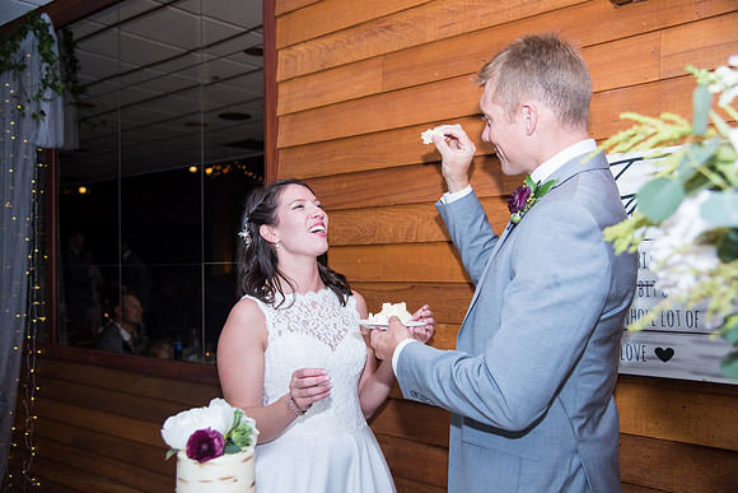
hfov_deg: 54.4
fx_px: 718
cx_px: 369
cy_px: 246
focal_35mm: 35
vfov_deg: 37.9
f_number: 4
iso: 250
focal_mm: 35
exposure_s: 1/320
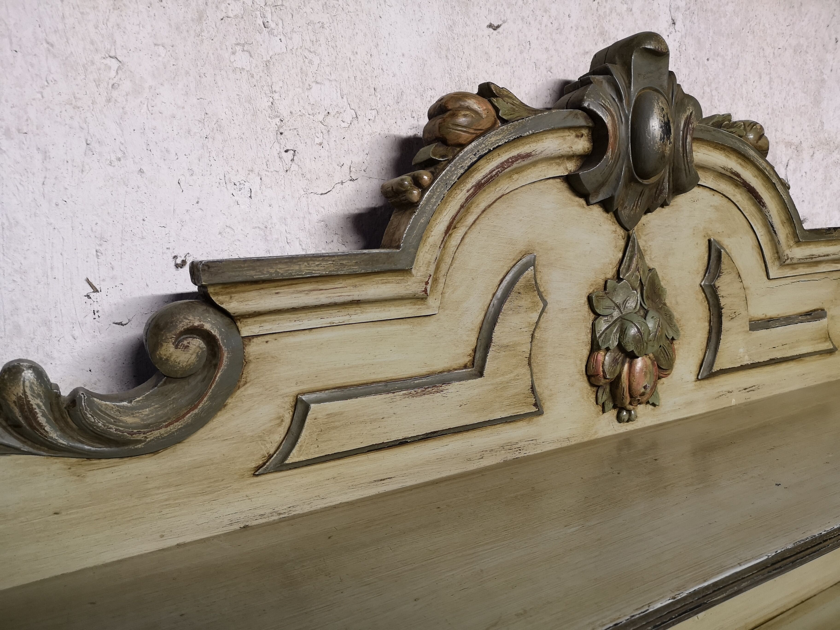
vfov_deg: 51.4
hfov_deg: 65.3
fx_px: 655
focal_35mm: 27
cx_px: 420
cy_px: 315
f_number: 1.8
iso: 250
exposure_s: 1/33.3
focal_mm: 5.58
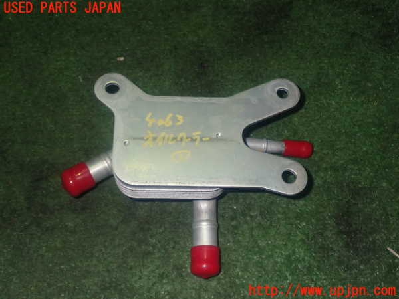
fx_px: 542
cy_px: 150
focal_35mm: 47
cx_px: 200
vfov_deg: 30.9
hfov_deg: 40.4
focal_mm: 8.4
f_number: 9
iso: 640
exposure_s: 1/50
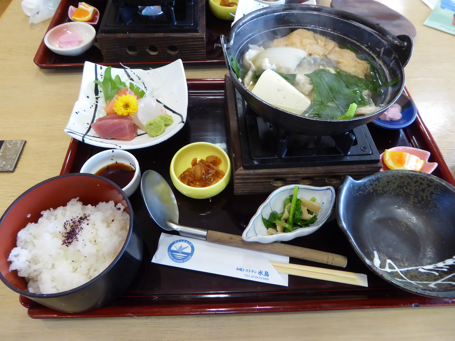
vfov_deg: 54.9
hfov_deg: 69.4
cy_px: 170
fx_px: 329
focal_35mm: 25
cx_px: 228
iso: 400
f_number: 3.3
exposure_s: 1/40
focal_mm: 4.3
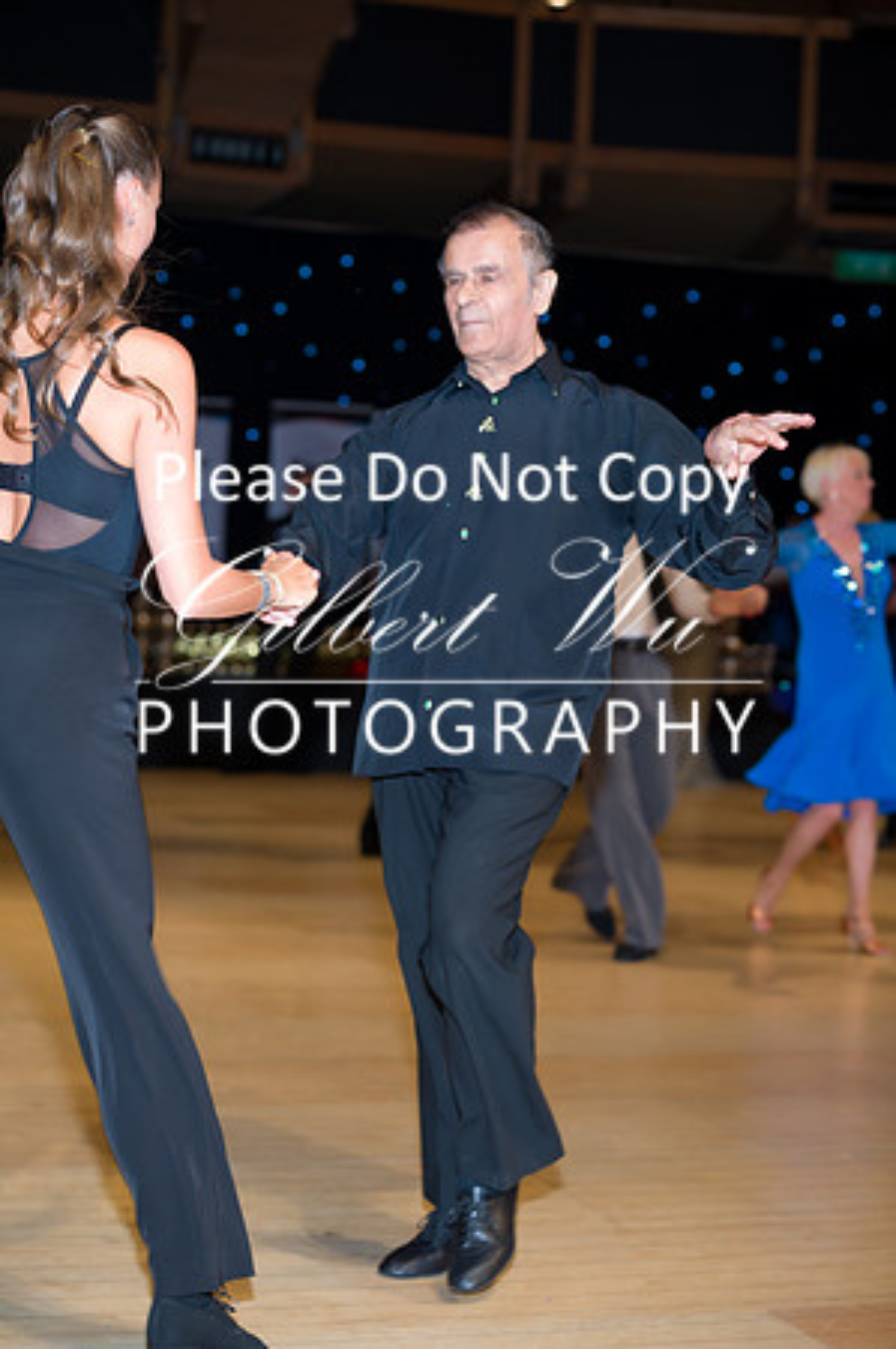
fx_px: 2619
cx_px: 448
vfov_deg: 28.9
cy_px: 674
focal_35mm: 70
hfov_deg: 19.4
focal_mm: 70
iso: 400
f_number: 3.5
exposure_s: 1/250
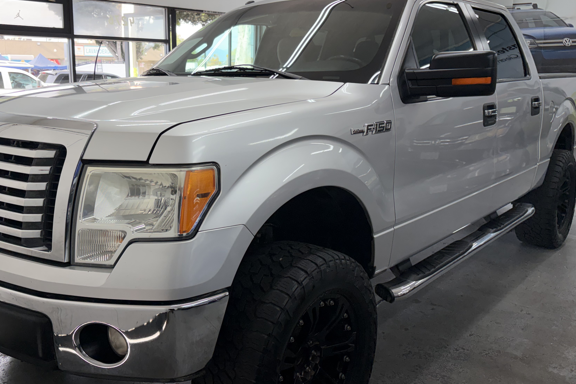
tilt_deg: -8.6
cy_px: 159
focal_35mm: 33
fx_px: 528
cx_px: 236
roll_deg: +0.4
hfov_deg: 56.9
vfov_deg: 39.8
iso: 100
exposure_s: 1/231
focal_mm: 5.96
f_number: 1.6
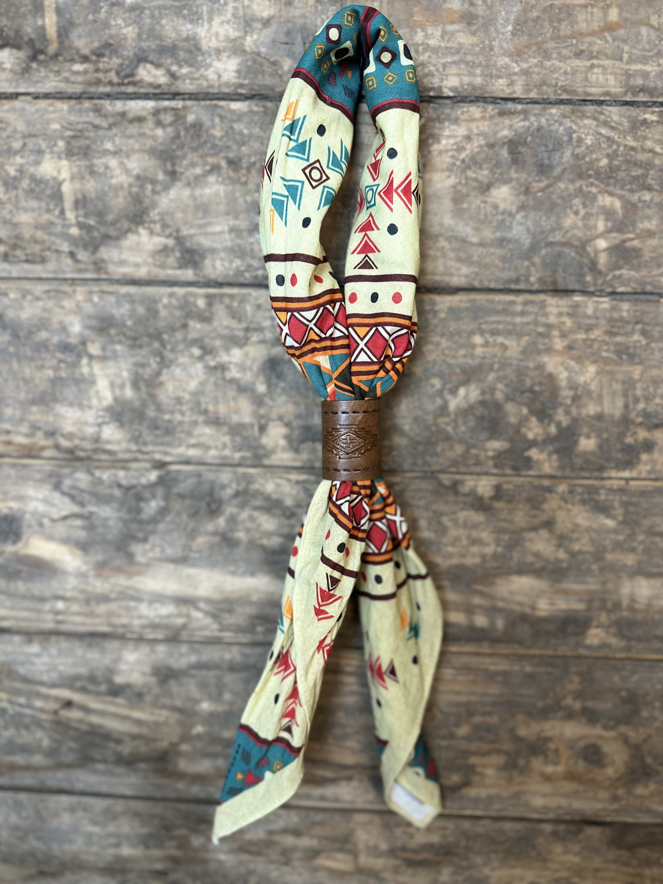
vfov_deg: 71.6
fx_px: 613
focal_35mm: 24
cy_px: 442
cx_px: 332
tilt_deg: -4.3
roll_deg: -1.5
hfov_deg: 56.8
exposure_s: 1/50
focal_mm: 6.86
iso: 250
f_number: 1.78
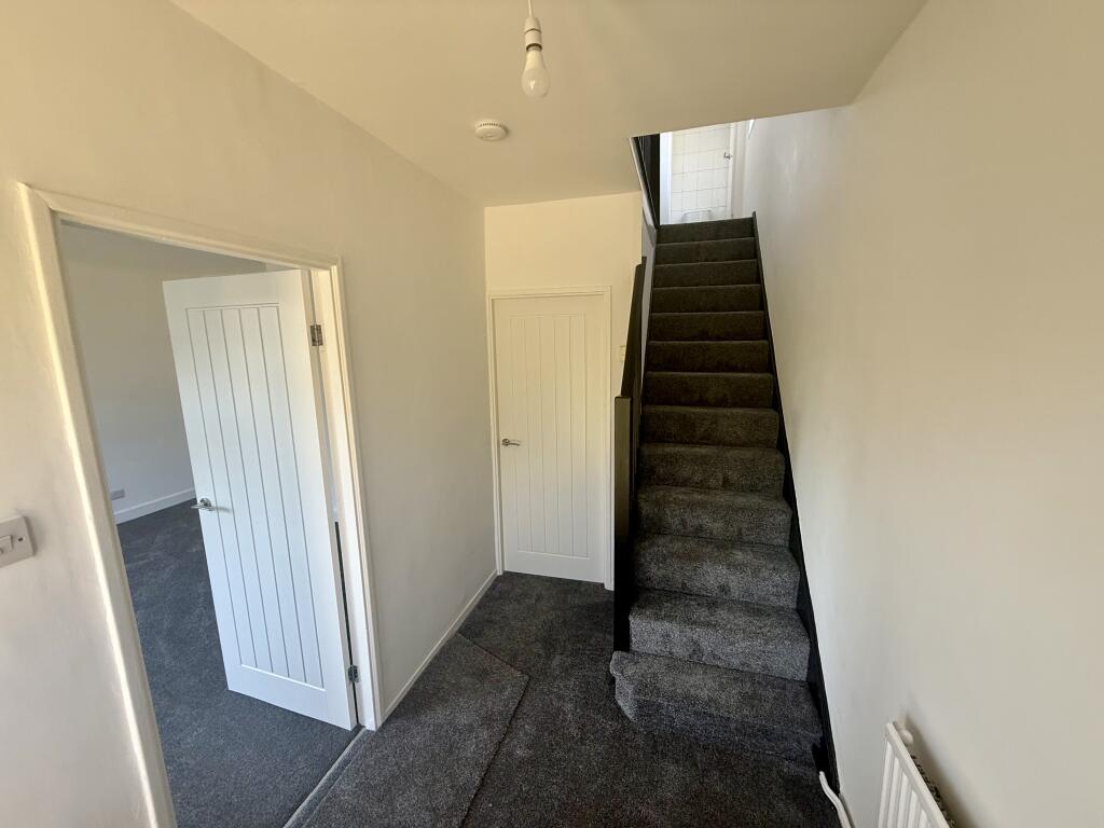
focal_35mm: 14
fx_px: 446
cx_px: 552
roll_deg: +0.5
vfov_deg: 85.7
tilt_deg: -9.2
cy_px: 414
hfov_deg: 102.1
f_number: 2.2
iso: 125
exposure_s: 1/99
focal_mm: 2.22
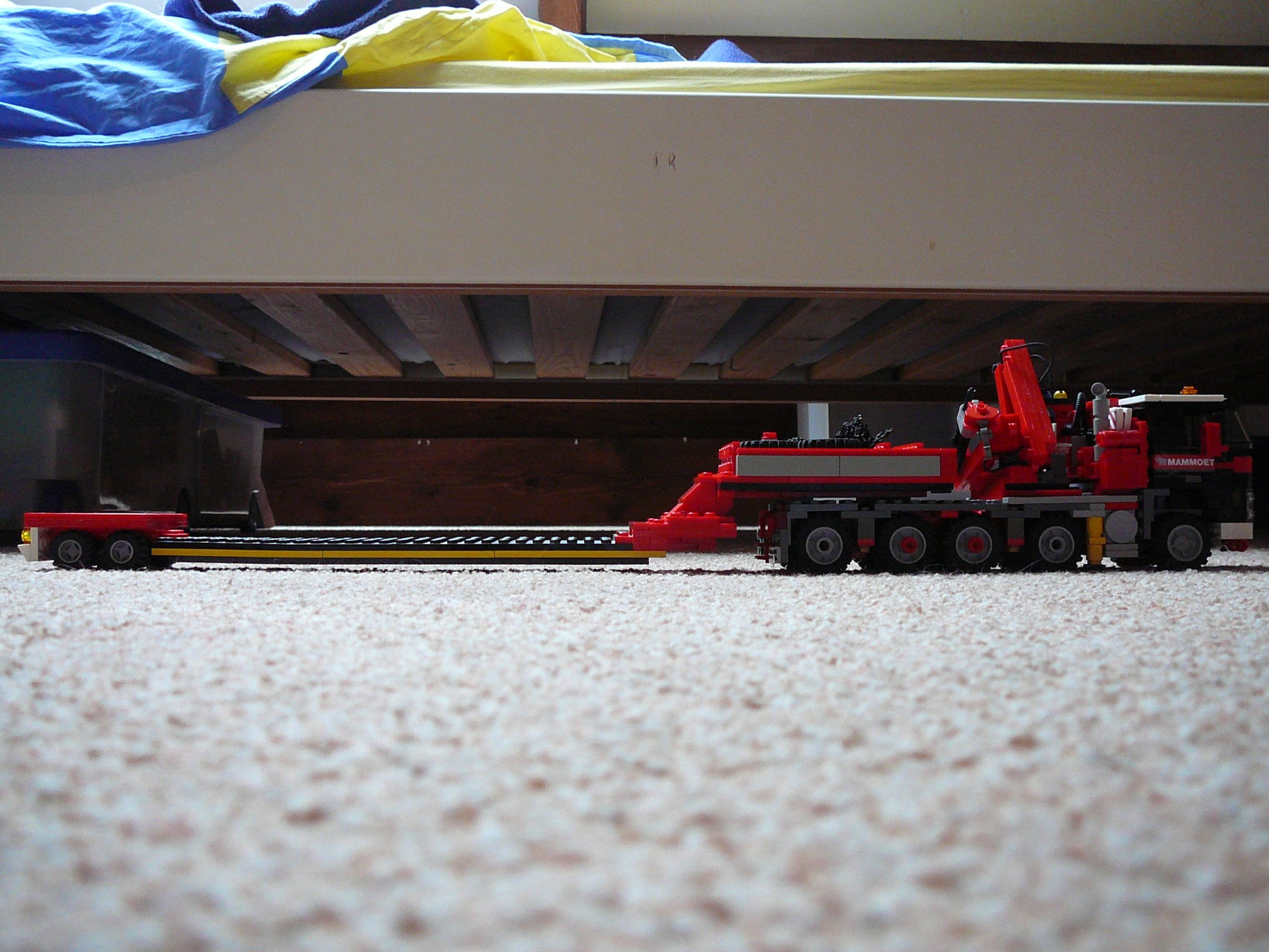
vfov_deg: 40.7
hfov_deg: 52.6
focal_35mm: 35
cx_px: 634
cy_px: 476
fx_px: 1283
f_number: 2.8
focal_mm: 5.2
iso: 200
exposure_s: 1/13
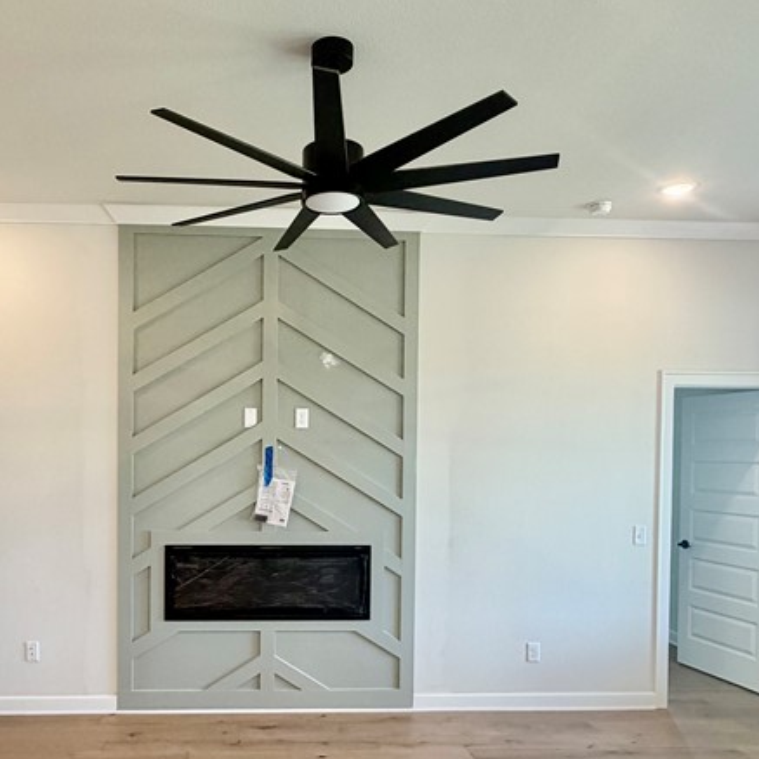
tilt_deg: -1.7
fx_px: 719
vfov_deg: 55.1
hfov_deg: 55.1
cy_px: 469
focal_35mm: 29
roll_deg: -0.3
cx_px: 292
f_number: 2.2
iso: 160
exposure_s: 1/120
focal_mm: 2.22
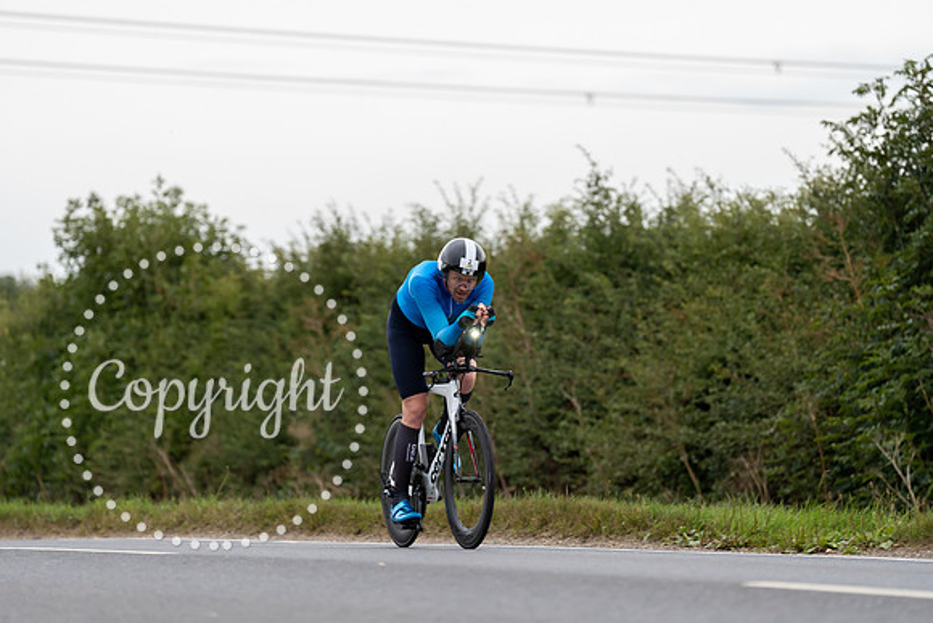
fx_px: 4329
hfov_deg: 12.3
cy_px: 312
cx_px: 466
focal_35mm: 167
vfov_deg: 8.2
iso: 800
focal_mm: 167
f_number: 3.2
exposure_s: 1/800
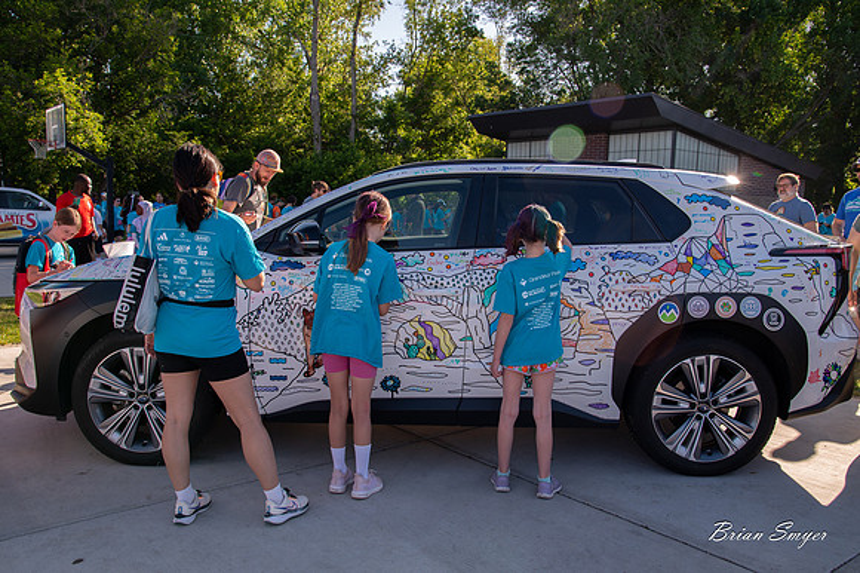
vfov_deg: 42.3
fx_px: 740
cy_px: 296
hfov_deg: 60.3
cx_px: 416
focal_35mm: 31
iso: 200
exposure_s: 1/160
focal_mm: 30
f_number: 8
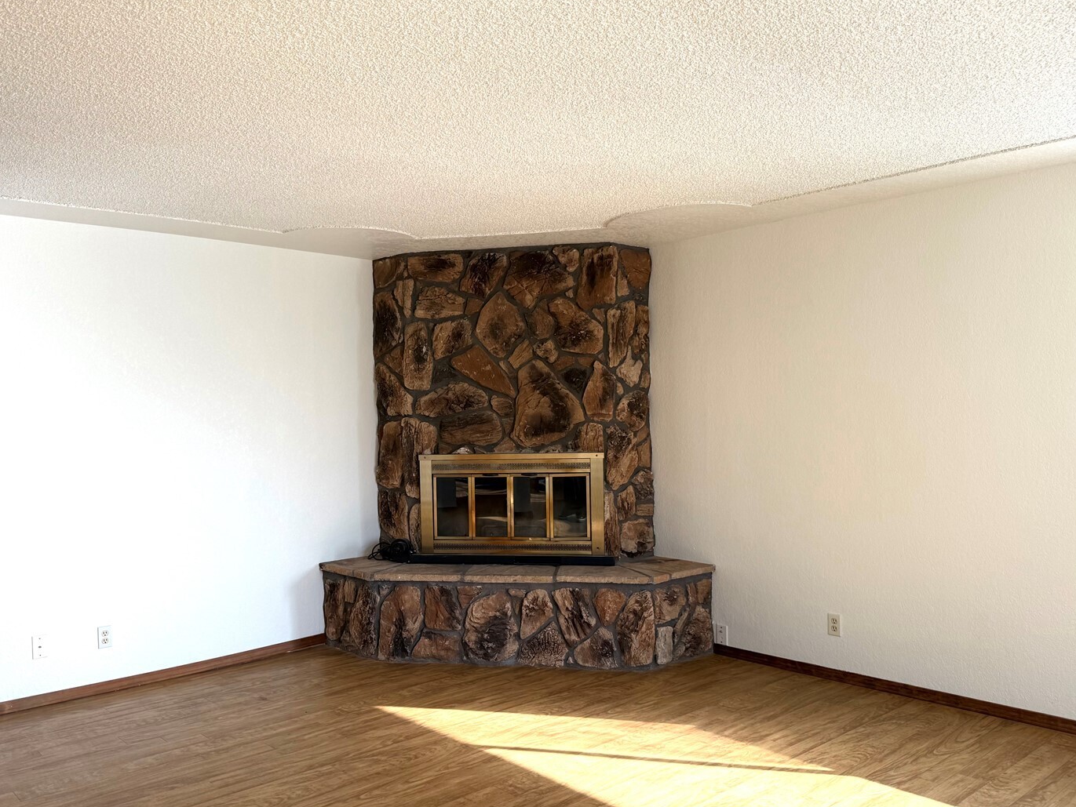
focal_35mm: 28
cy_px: 444
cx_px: 477
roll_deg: +1.8
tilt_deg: -1.9
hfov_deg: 63.2
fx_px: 871
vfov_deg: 49.7
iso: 80
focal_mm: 6.76
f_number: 1.78
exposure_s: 1/347
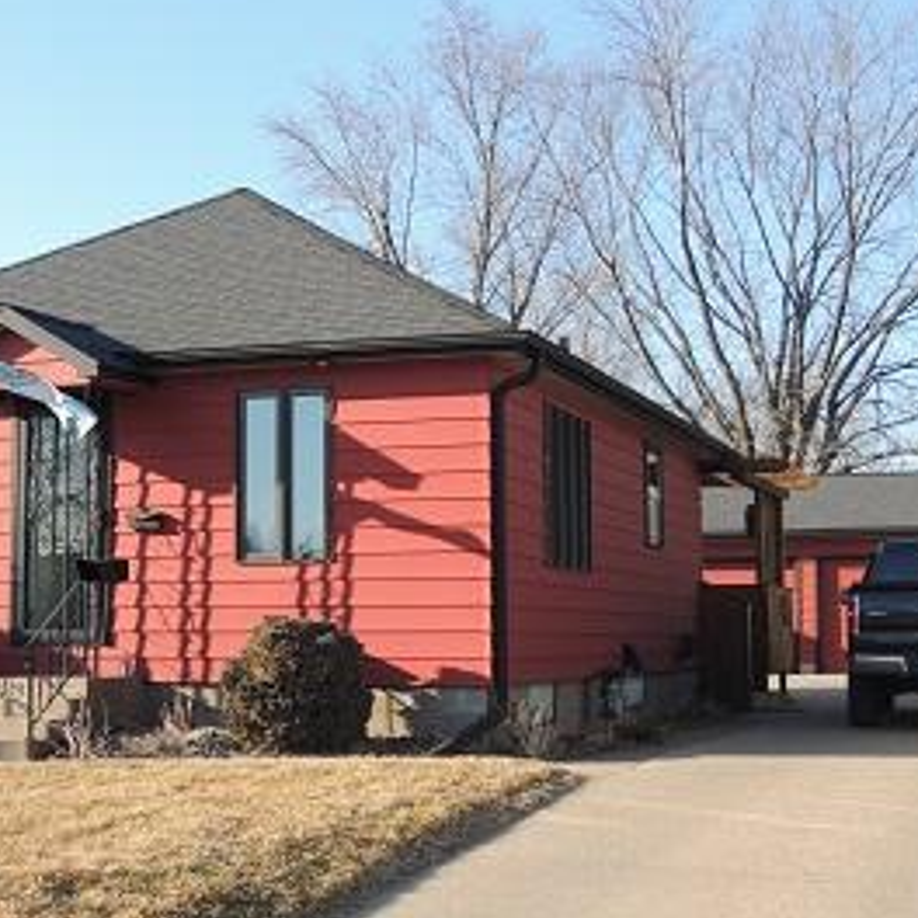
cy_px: 442
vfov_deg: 27.3
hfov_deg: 27.2
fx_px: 1890
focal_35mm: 63
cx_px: 330
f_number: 3.5
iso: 100
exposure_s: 1/400
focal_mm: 8.3
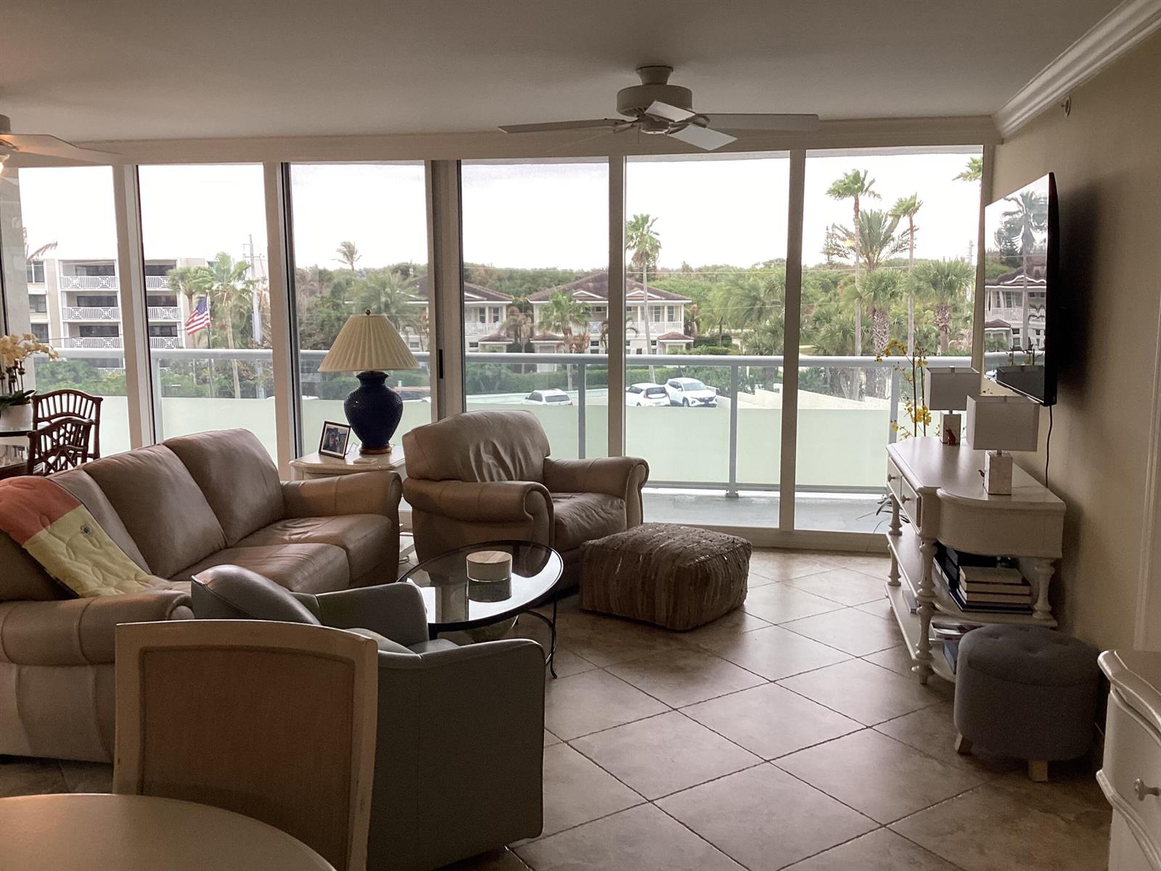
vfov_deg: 45.4
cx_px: 580
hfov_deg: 58.4
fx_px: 1040
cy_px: 436
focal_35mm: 31
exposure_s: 1/60
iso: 64
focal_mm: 3.3
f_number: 2.4
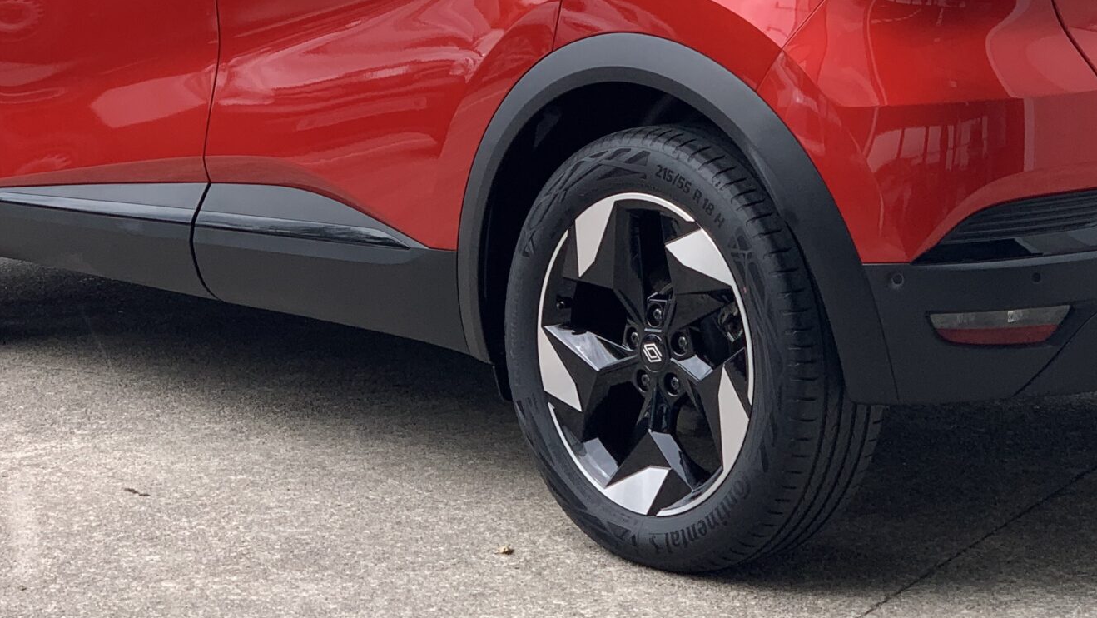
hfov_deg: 19.4
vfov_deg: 10.9
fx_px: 3200
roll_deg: -0.7
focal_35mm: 110
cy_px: 12
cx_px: 664
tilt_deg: -5.9
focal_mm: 6
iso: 16
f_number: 2.4
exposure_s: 1/516
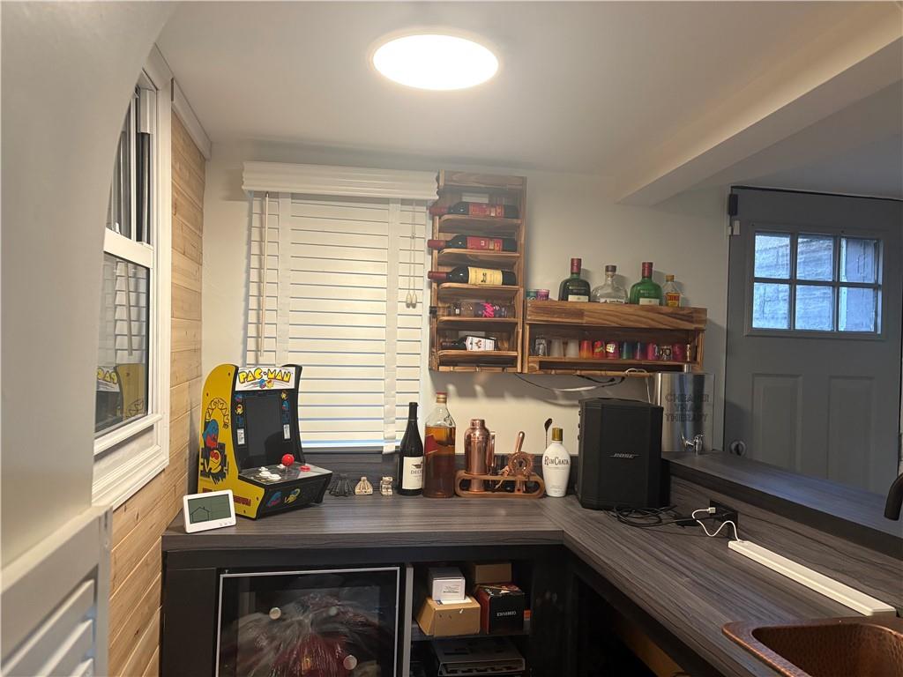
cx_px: 452
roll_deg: -2.0
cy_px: 338
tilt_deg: +0.1
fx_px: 678
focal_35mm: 26
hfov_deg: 67.3
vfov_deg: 53.1
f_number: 1.6
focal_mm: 5.96
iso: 250
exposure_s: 1/60
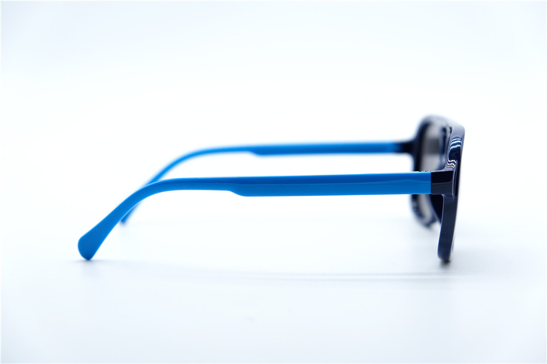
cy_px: 182
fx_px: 1018
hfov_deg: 30.1
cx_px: 274
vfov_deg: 20.3
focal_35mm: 67
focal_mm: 44.4
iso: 500
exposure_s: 1/1000
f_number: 4
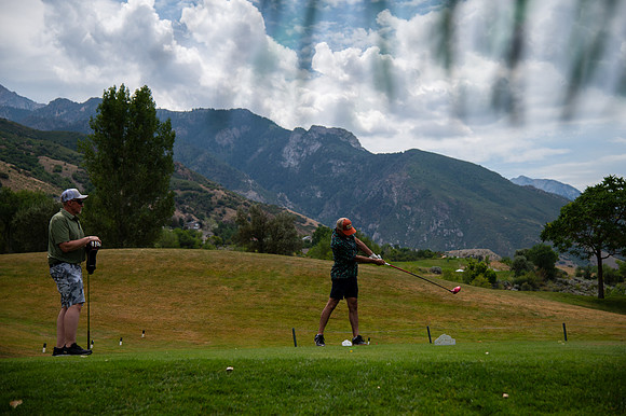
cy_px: 208
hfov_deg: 31.0
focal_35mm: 65
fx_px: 1129
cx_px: 321
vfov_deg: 20.9
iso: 200
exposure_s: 1/3200
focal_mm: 62
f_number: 4
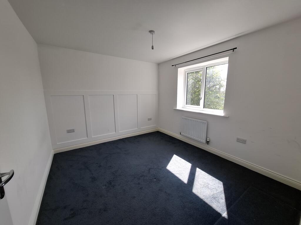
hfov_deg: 106.2
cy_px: 112
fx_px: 113
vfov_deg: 89.9
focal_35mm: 13
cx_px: 150
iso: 40
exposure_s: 1/134
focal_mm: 1.74
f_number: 2.2
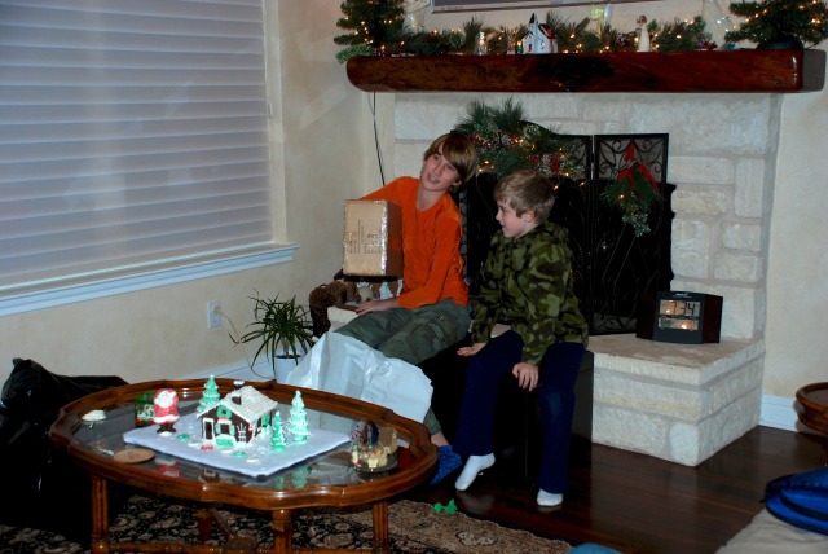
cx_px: 414
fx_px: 1105
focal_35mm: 48
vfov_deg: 28.1
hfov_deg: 41.1
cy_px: 277
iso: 200
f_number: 4.2
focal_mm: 32
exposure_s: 1/60
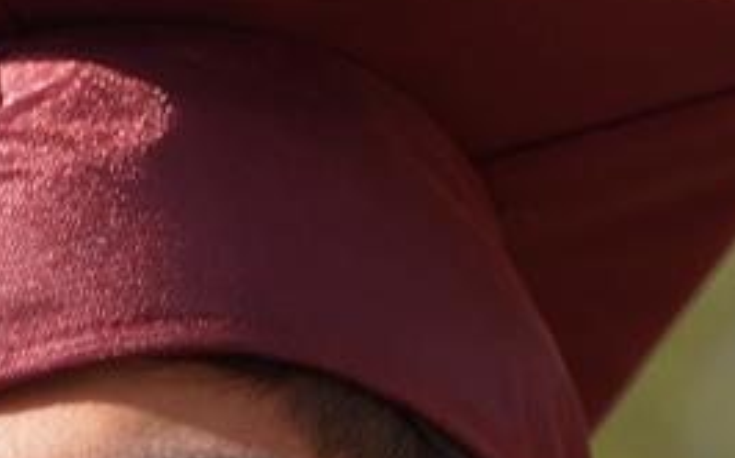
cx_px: 141
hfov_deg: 2.7
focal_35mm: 784
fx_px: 15698
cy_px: 504
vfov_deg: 1.7
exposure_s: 1/250
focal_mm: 200
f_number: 4
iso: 100
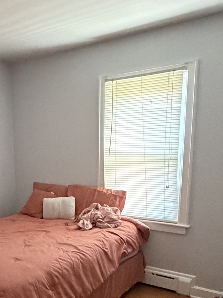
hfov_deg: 35.2
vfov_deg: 45.3
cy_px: 222
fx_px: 343
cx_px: 56
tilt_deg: -12.6
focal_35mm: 40
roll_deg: +0.8
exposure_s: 1/60
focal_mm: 2.22
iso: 1000
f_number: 2.2
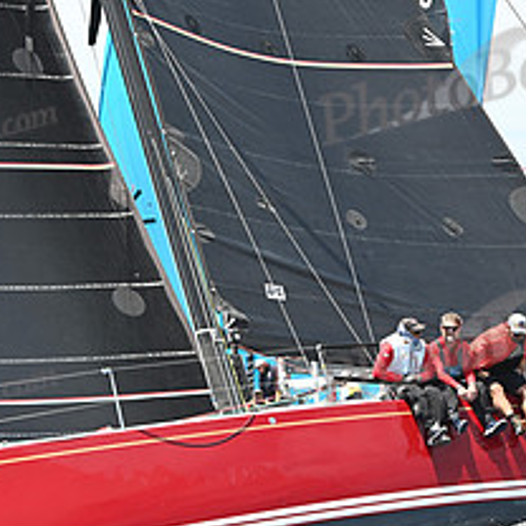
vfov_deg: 6.1
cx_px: 190
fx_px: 4968
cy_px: 247
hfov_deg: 6.1
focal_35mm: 289
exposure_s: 1/1000
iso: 320
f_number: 5.6
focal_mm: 122
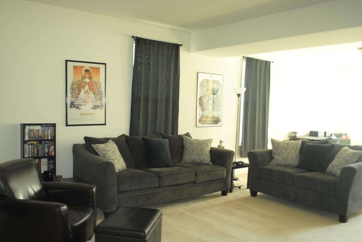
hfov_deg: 60.2
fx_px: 312
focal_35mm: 31
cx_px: 171
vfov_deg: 42.3
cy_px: 137
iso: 200
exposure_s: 1/13
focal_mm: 18
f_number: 3.5
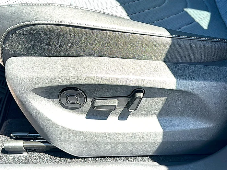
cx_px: 114
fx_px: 269
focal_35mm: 41
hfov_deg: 45.8
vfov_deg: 35.1
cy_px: 85
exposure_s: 1/631
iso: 80
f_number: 1.78
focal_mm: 6.86
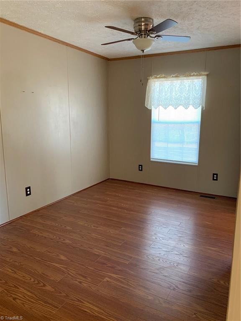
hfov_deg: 53.1
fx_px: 241
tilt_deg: -9.8
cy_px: 160
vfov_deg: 67.3
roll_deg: -0.2
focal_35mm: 26
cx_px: 120
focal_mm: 4.25
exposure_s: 1/60
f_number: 1.8
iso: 400
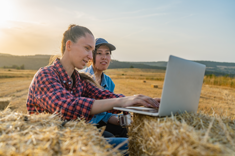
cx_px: 118
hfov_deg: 54.4
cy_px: 78
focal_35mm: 35
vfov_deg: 37.9
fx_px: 228
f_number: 3.2
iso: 50
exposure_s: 1/800
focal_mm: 35
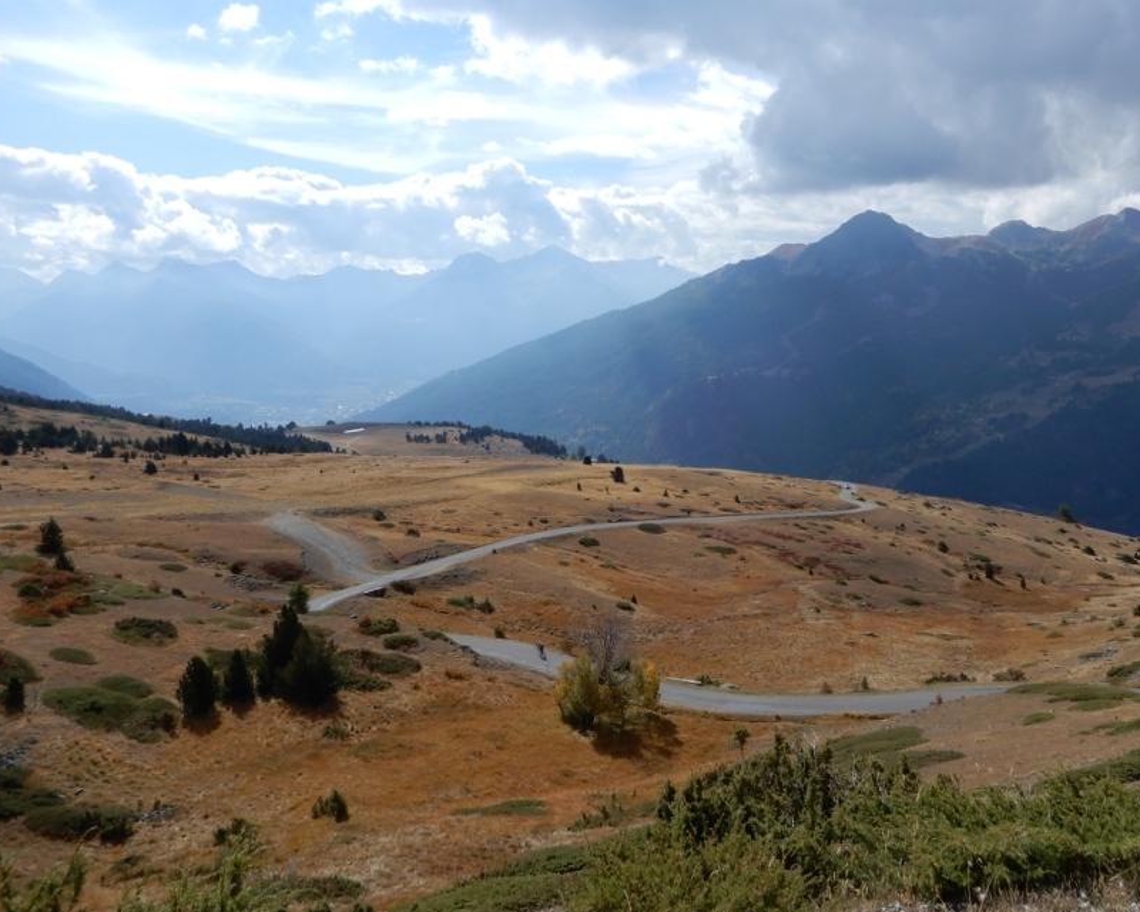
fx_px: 1012
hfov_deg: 58.0
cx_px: 712
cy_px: 409
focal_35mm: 30
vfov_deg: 48.4
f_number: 3.4
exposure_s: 1/1600
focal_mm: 4.3
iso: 80
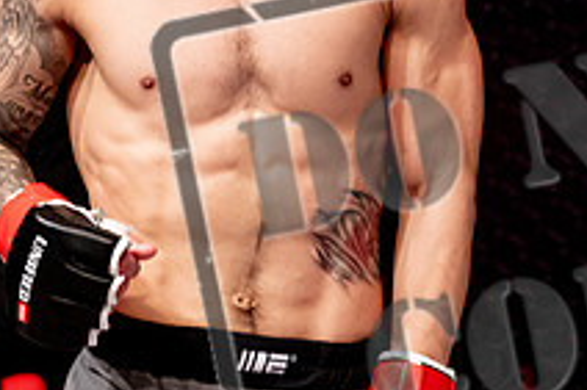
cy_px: 68
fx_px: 2232
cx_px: 158
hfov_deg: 14.9
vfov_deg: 10.0
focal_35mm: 137
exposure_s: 1/640
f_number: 2.8
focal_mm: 50
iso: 2500
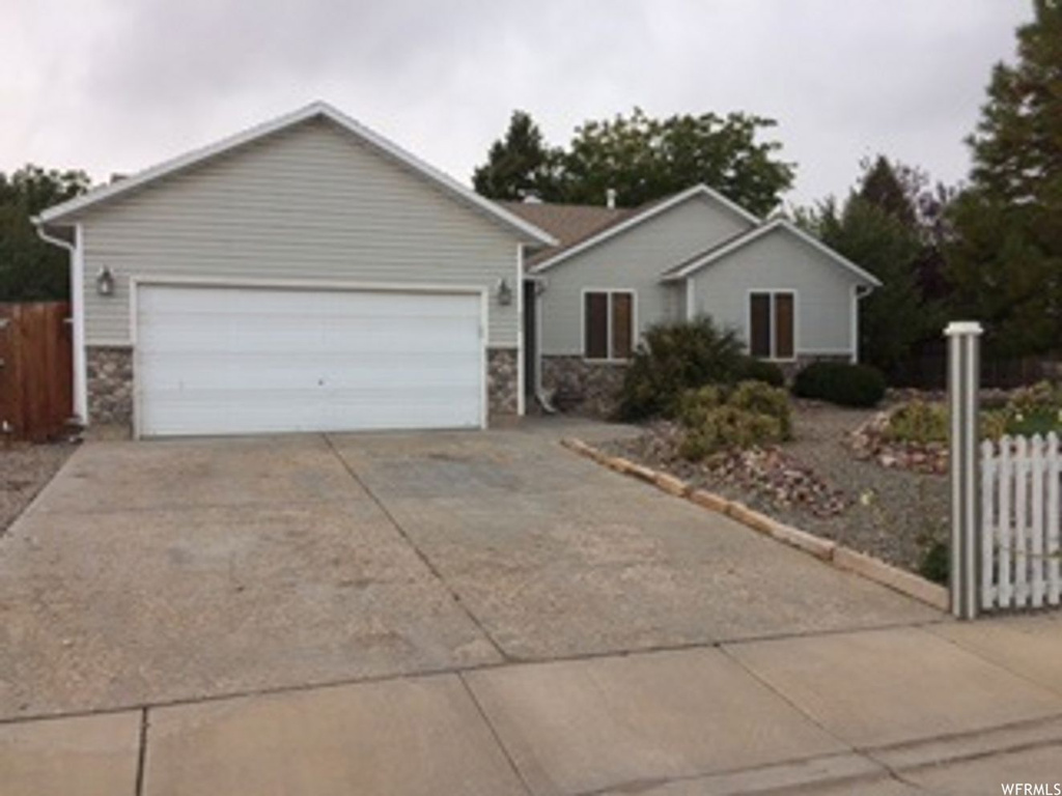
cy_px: 398
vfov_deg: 48.2
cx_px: 531
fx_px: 890
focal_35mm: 29
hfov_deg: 61.7
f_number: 2.2
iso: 32
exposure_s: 1/476
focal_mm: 4.15
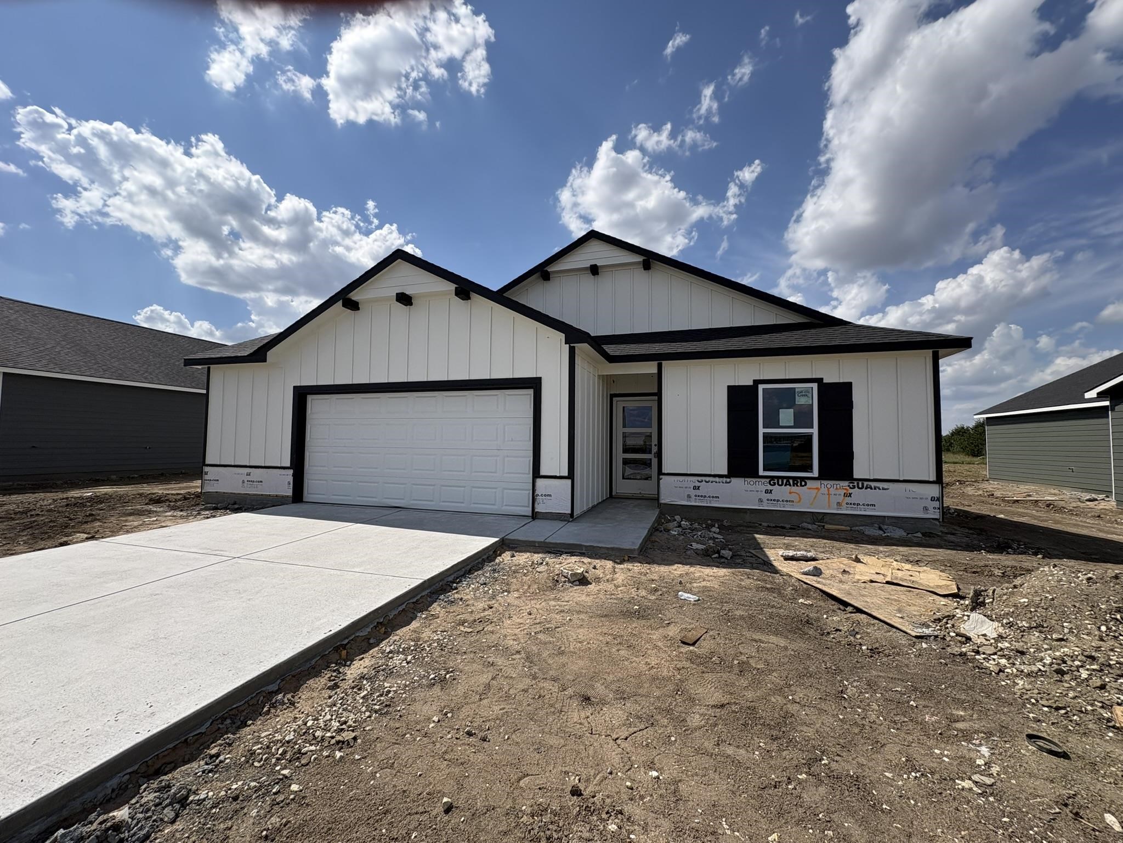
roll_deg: -0.4
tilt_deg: +4.0
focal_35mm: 14
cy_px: 422
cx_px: 562
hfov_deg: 102.1
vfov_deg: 85.7
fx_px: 454
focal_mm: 2.22
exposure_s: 1/2584
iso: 50
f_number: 2.2
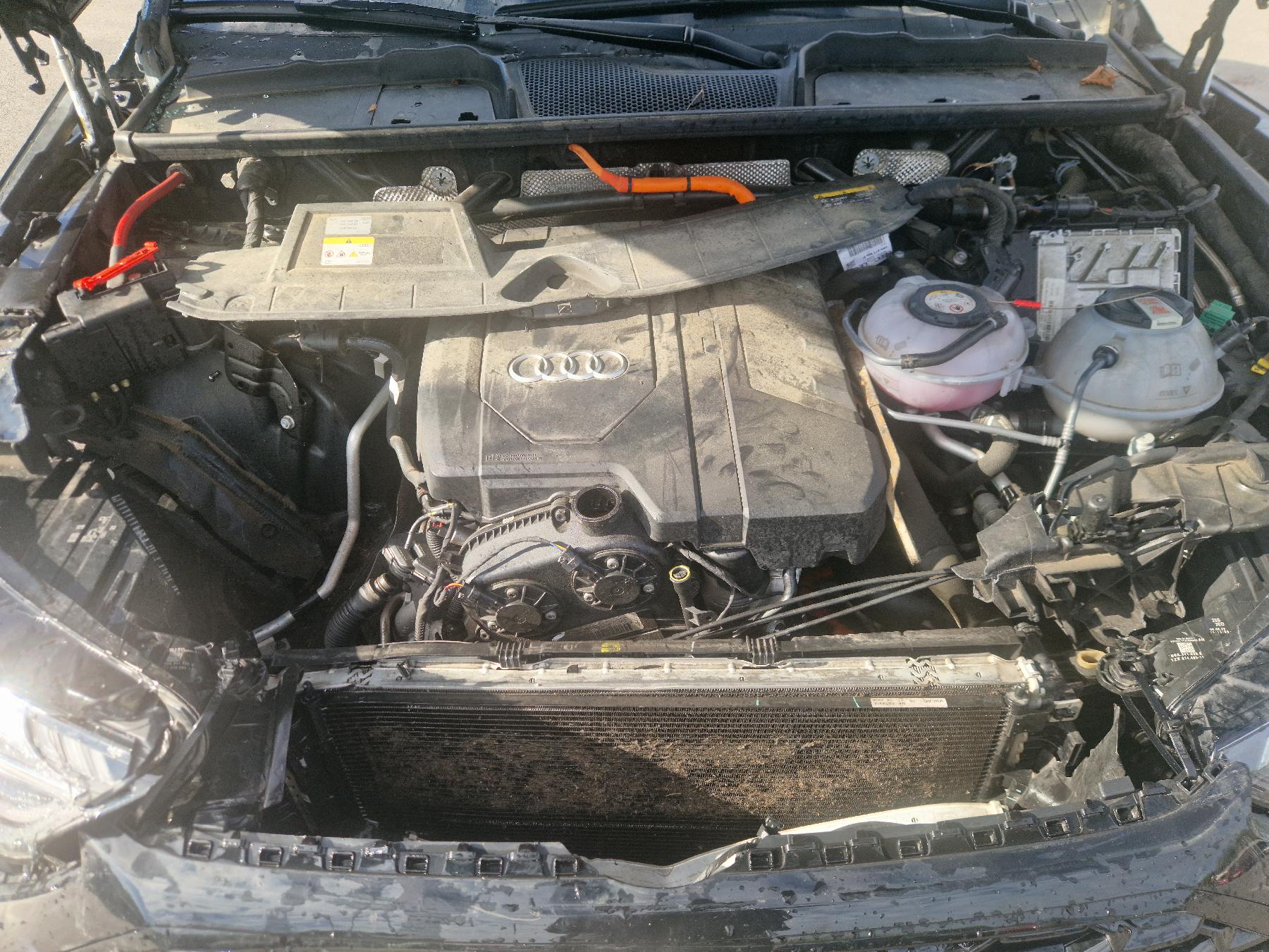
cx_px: 634
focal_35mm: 23
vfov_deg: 58.9
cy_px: 476
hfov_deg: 73.9
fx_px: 843
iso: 50
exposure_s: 1/278
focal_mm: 5.4
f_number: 1.8
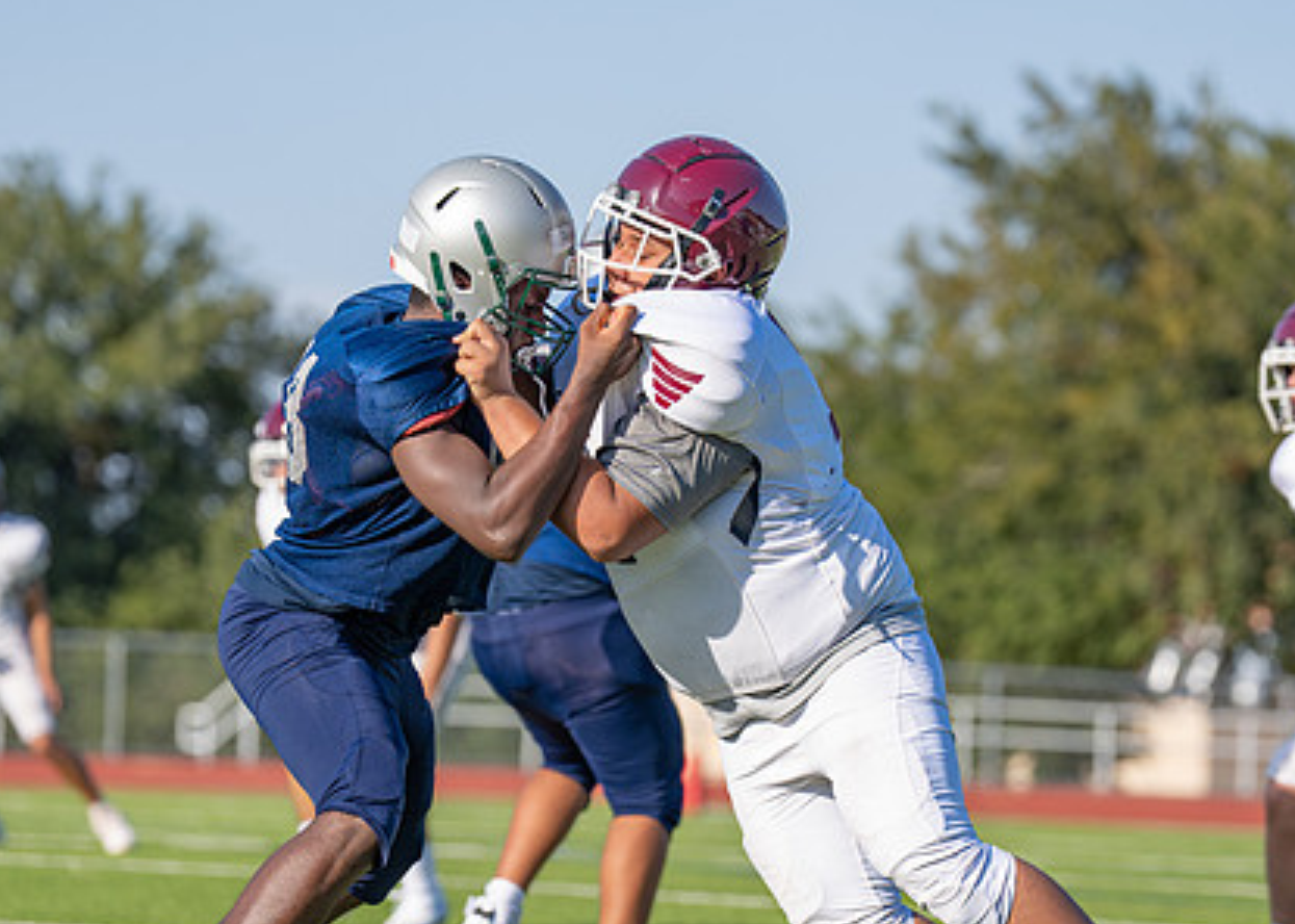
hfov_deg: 9.5
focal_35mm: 213
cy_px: 564
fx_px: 7830
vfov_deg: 6.7
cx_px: 669
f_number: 2.8
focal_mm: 132
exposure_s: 1/2000
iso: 160
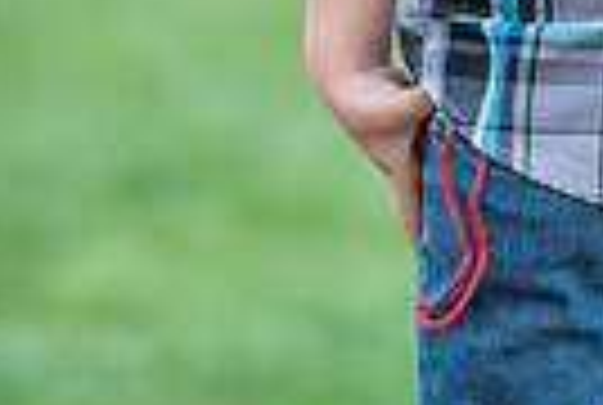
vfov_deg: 2.1
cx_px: 646
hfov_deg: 3.1
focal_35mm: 669
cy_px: -392
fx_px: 11231
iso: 100
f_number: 4.5
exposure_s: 1/200
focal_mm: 200
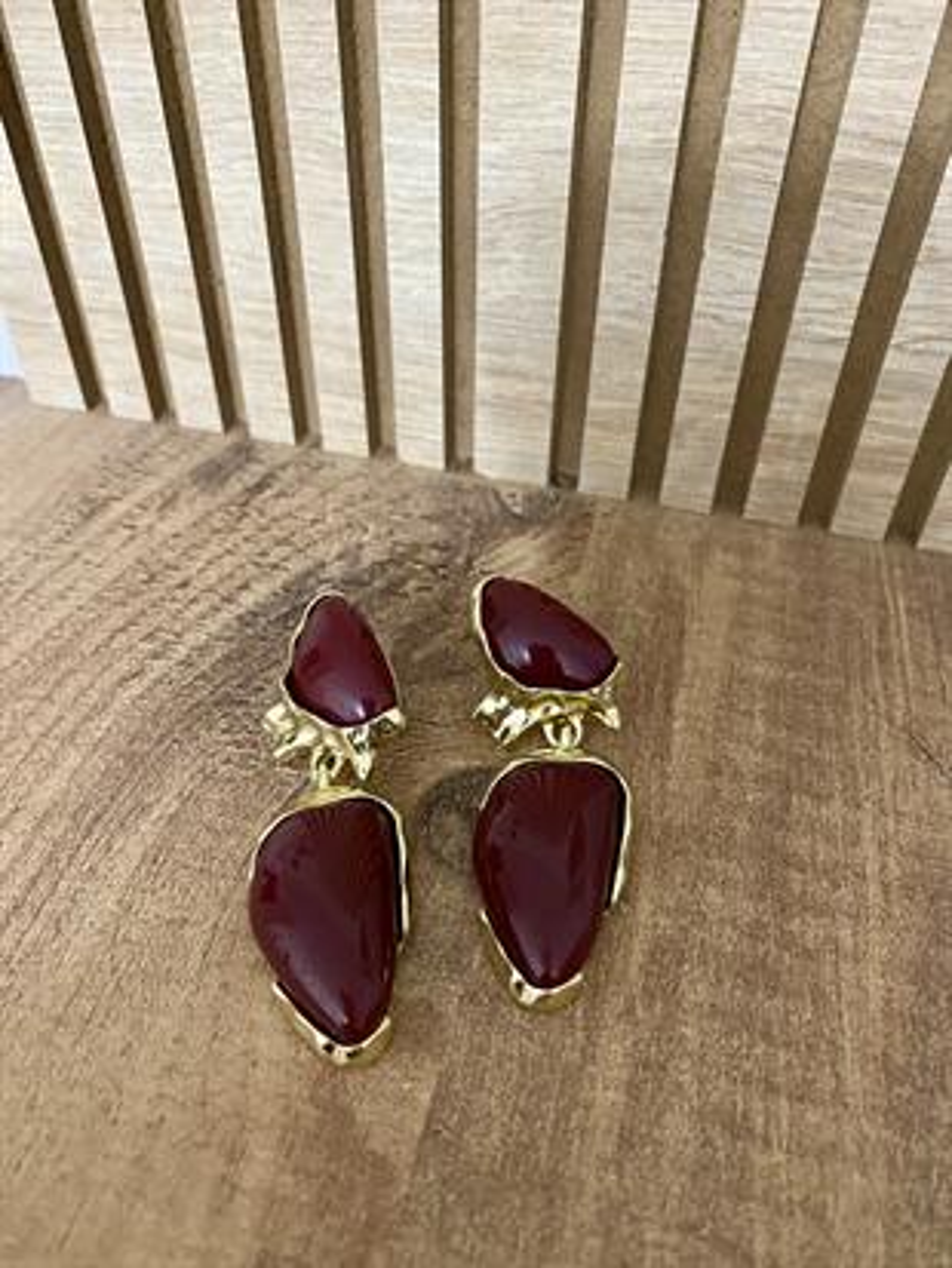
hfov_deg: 54.9
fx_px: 916
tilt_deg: -50.6
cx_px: 476
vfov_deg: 69.4
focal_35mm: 25
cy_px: 634
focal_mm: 4.25
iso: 640
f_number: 1.8
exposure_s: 1/25
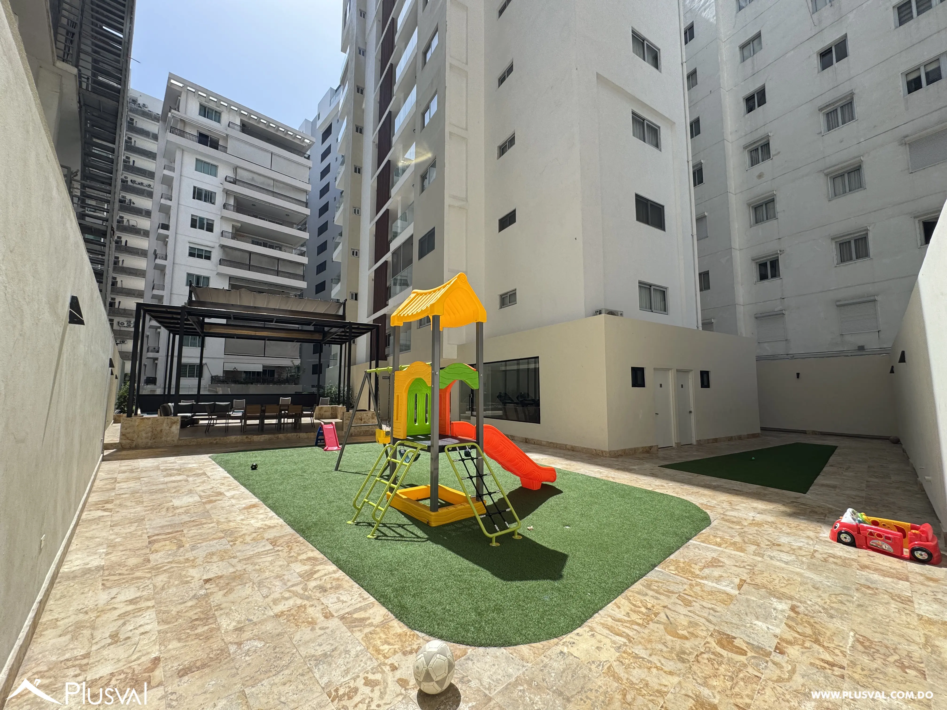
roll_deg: +1.3
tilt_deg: +5.8
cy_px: 355
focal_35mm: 14
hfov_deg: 102.1
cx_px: 474
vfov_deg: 85.7
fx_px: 383
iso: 50
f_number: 2.2
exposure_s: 1/1395
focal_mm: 2.22
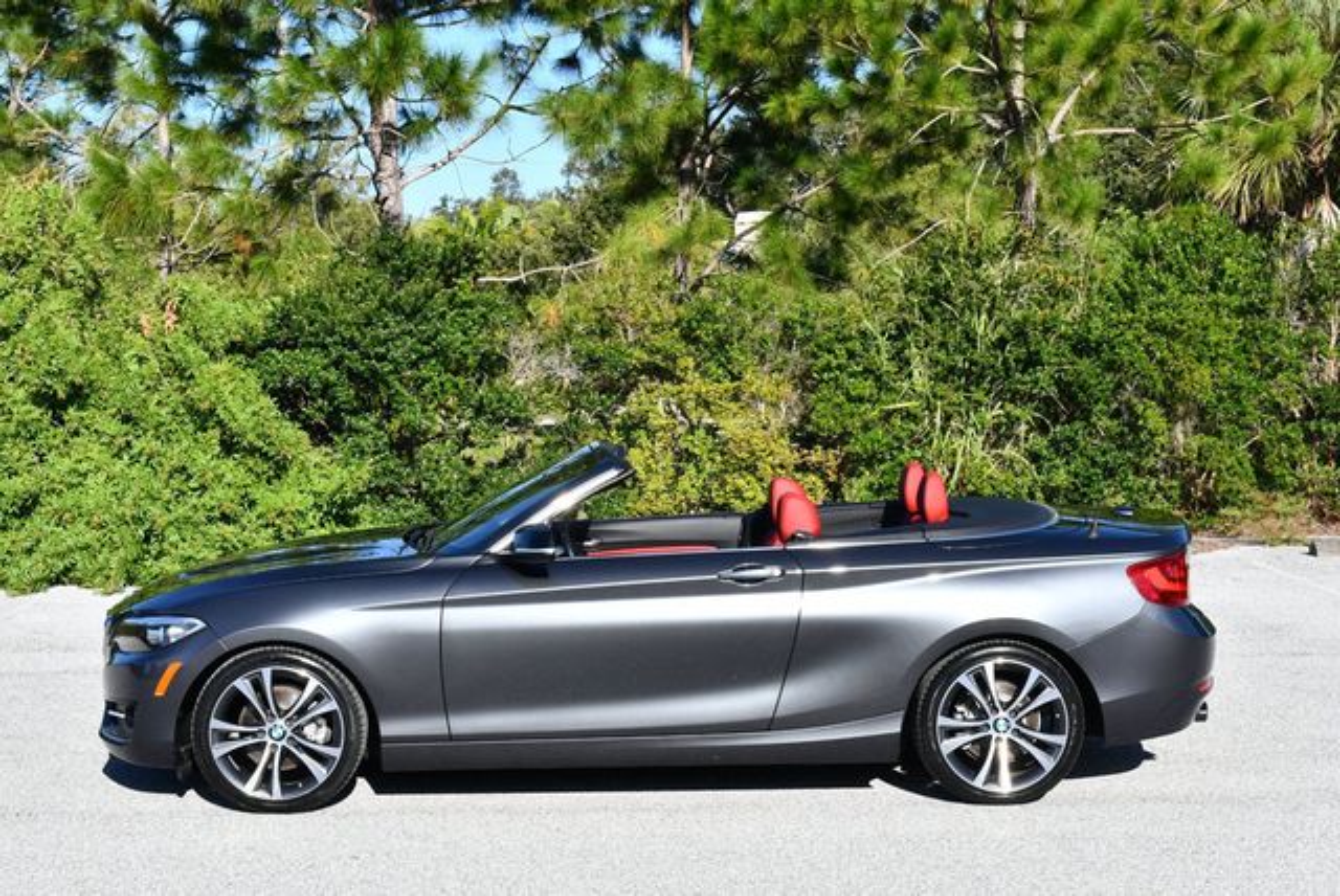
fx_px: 2384
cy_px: 448
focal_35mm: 64
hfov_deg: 31.4
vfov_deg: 21.3
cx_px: 670
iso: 140
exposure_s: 1/250
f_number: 8
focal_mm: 32
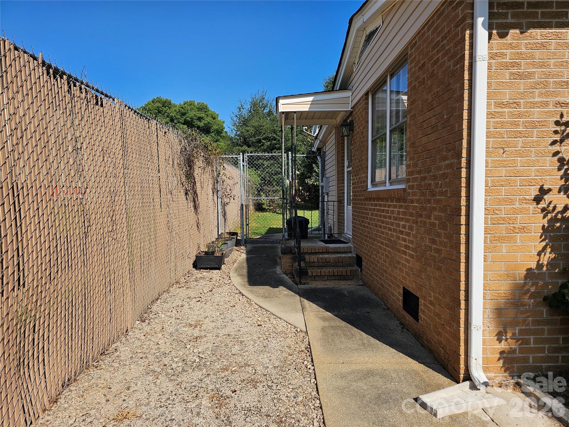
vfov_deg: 58.9
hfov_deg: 73.9
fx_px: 378
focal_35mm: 23
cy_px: 214
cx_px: 284
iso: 20
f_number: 1.7
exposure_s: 1/1248
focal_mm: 6.3
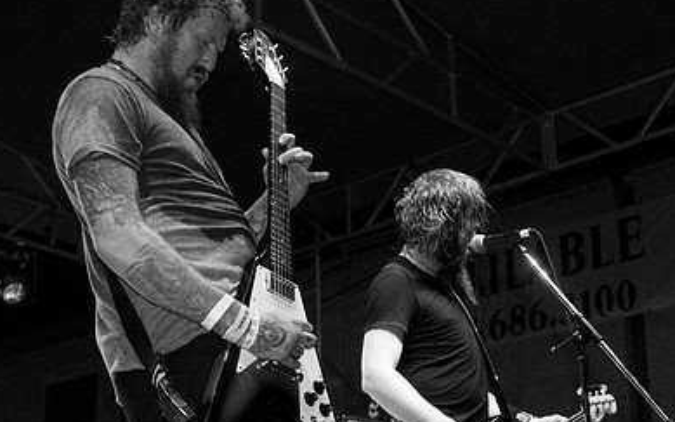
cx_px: 465
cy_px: 295
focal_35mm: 80
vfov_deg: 16.3
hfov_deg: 25.7
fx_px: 1467
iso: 800
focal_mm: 35
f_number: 3.2
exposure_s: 1/160
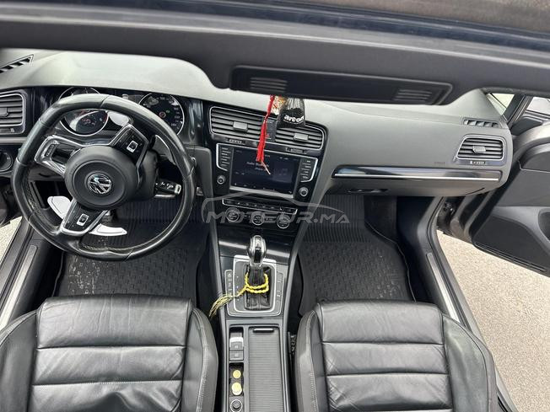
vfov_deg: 56.8
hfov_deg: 71.6
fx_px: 381
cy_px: 206
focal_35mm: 24
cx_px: 275
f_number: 1.78
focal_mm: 6.86
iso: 64
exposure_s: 1/236
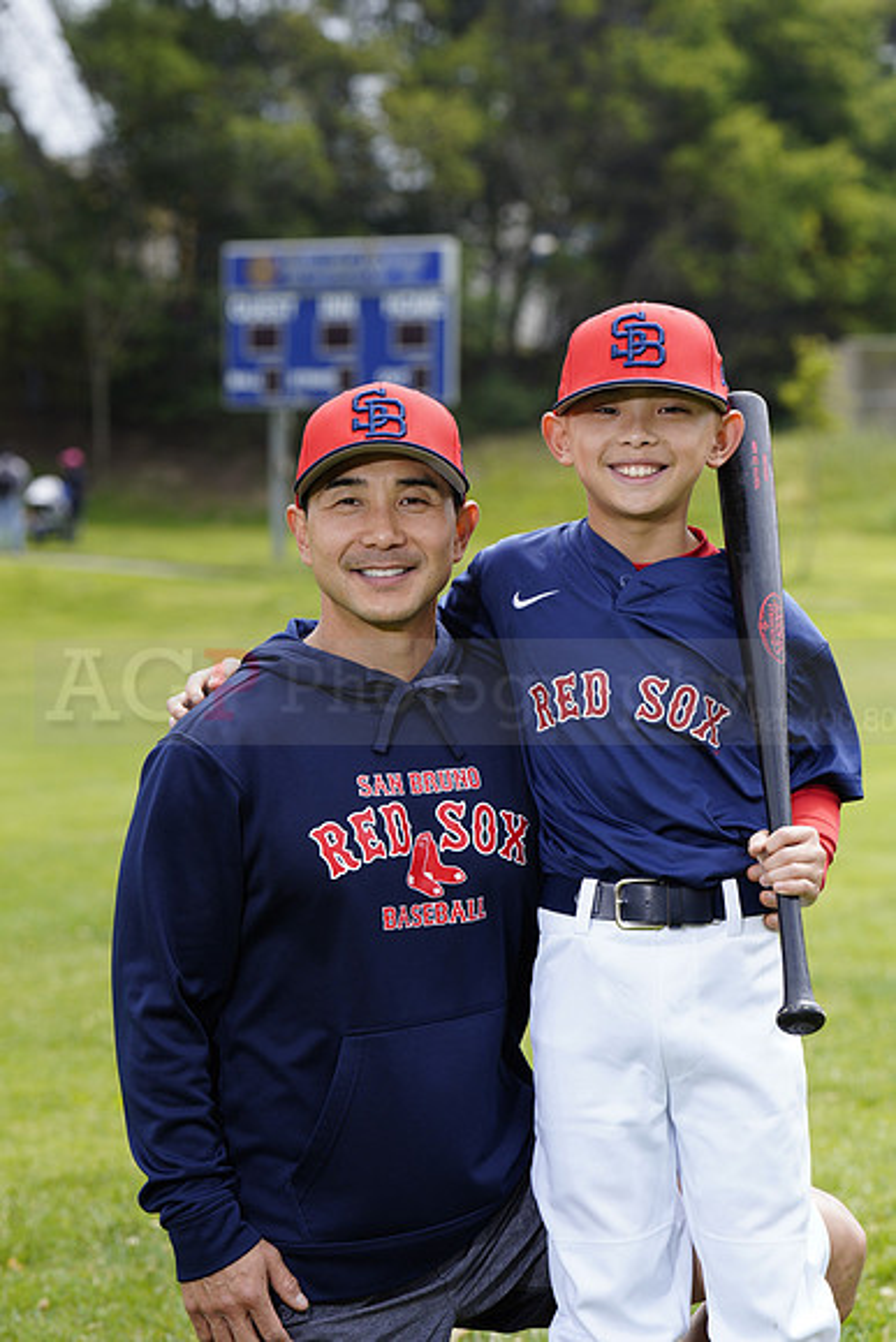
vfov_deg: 16.3
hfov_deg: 10.9
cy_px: 671
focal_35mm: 126
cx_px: 448
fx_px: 4701
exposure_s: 1/250
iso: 100
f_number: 6.3
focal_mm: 126
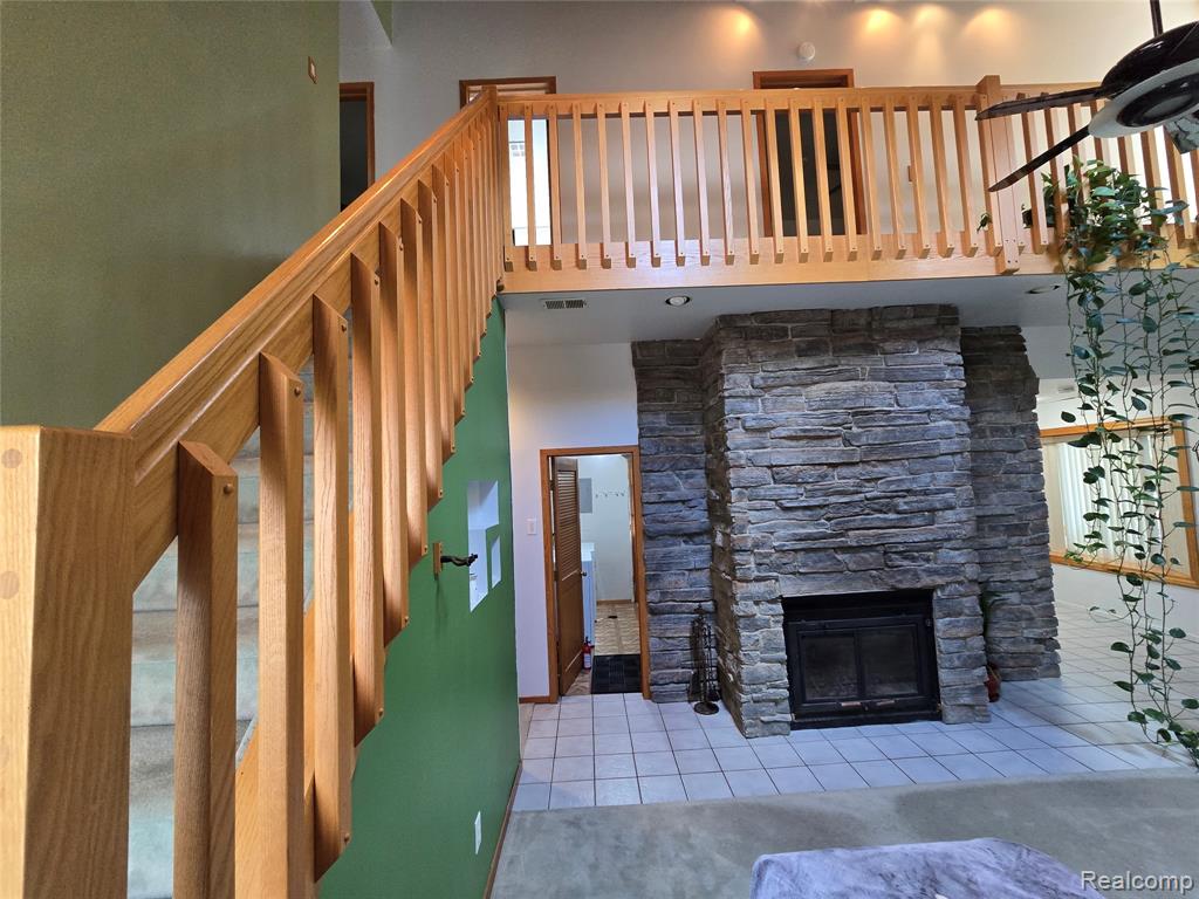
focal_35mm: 13
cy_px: 450
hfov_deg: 106.2
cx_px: 600
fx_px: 450
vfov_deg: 89.9
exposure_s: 1/60
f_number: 2.2
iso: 320
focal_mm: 2.2
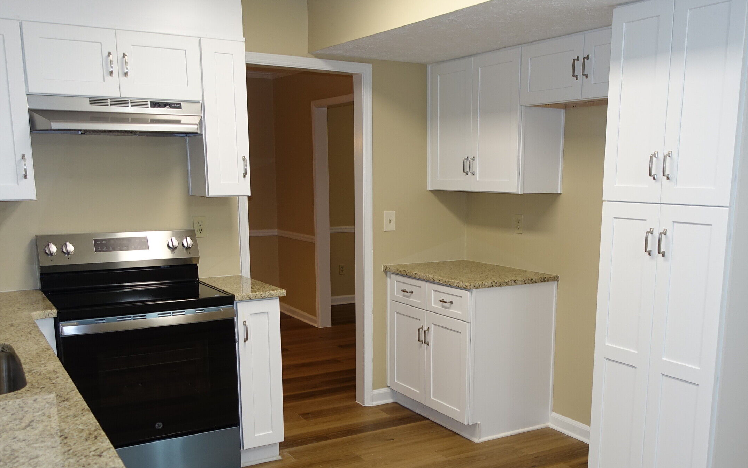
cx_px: 421
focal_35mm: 35
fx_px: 714
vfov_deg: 35.9
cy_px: 319
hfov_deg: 55.2
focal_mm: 8.8
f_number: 2.5
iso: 125
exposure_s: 1/30
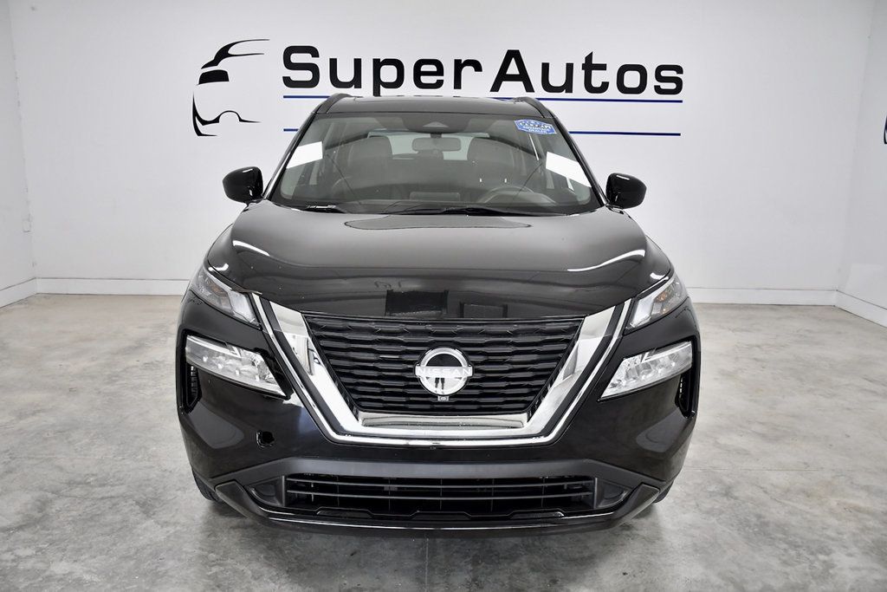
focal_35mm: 30
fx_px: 739
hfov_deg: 61.9
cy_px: 296
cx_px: 444
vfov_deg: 43.6
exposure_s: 1/500
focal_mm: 20
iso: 1250
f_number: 4
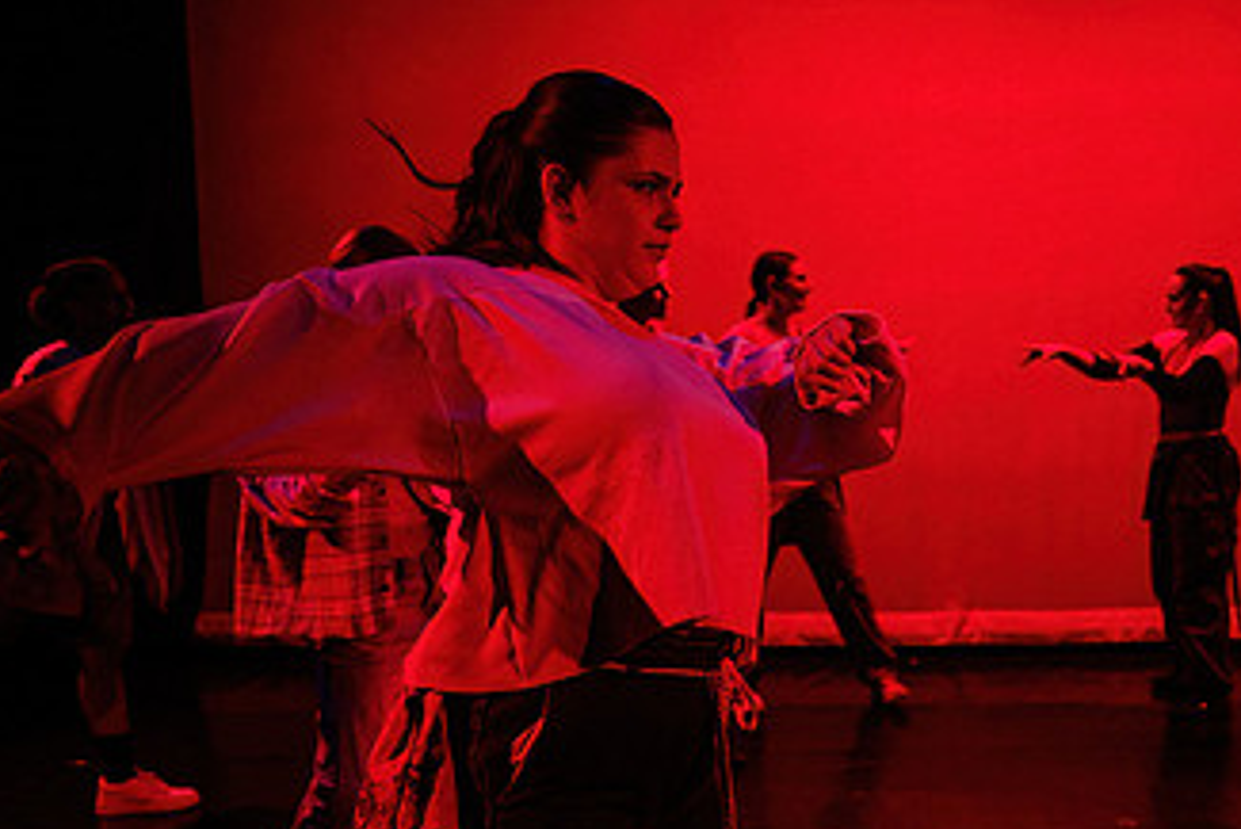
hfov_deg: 39.9
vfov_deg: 28.4
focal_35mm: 47
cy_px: 597
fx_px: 1621
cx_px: 1022
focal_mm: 24
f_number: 2.8
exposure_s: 1/300
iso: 640
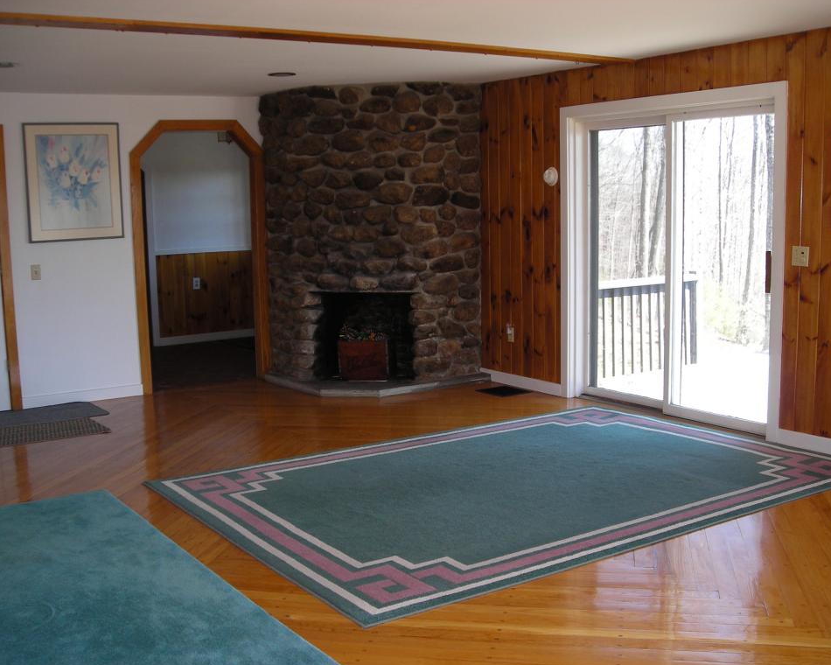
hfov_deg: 45.8
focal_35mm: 40
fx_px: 984
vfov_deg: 37.3
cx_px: 419
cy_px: 332
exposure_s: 1/81.3
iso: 70
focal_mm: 6.3
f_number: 3.2
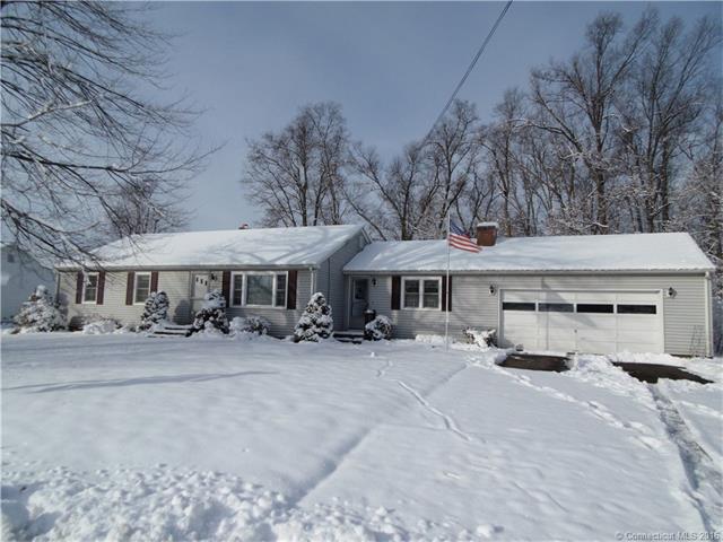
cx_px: 362
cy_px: 271
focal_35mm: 22
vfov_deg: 61.1
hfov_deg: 76.4
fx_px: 459
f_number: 8.6
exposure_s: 1/400
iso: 100
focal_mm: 4
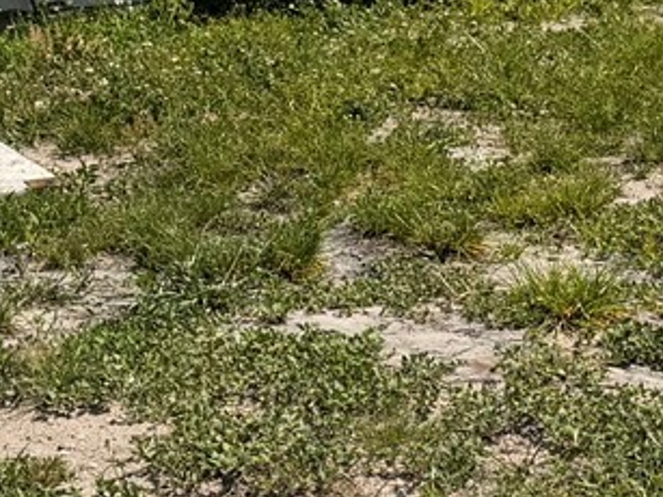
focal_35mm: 125
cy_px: -270
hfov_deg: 15.6
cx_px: 564
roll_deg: +1.4
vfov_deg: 11.3
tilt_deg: -2.1
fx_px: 2393
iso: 80
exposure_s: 1/5714
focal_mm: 6.76
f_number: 1.78
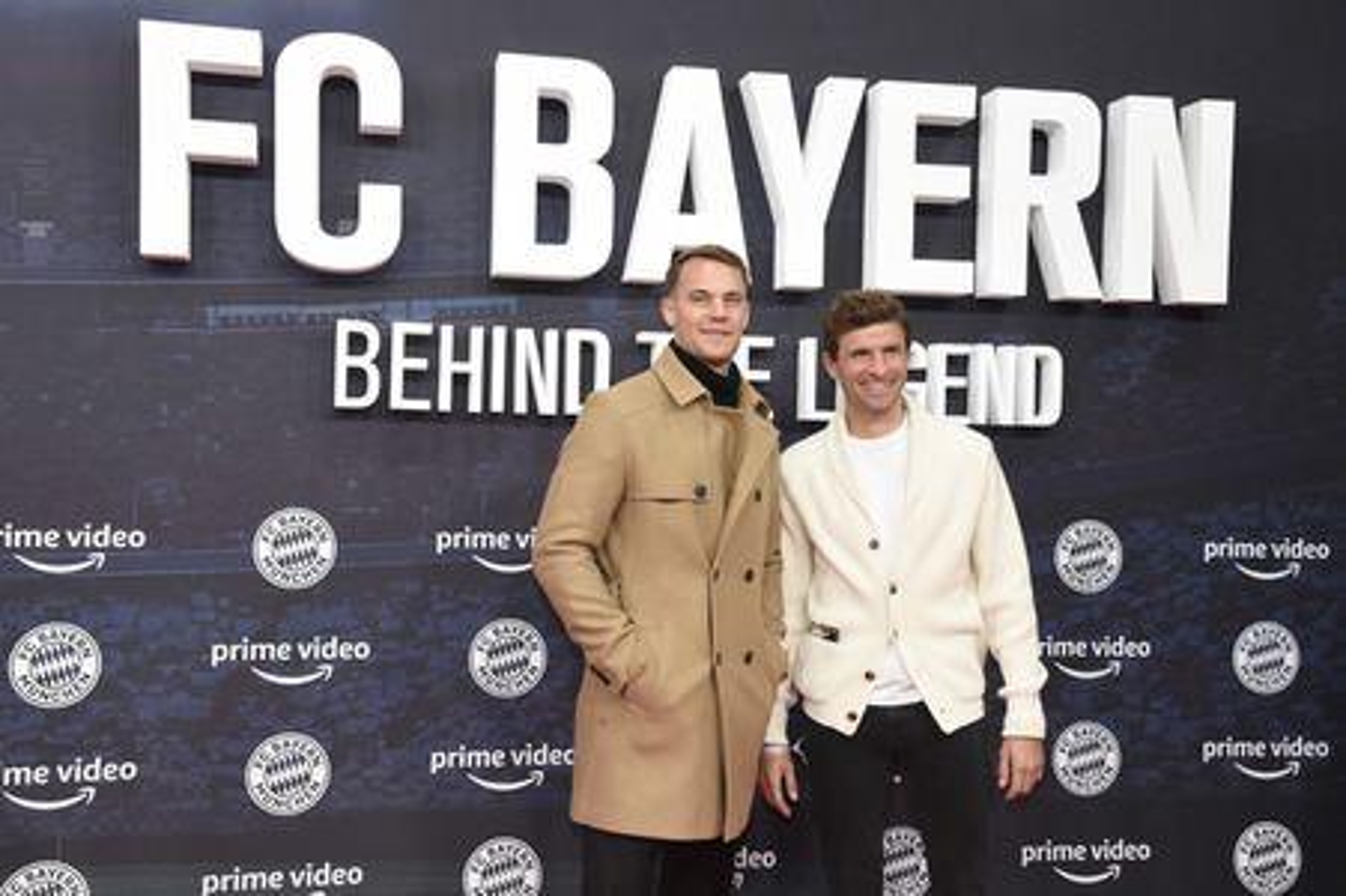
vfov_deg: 30.5
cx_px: 673
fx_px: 1644
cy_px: 448
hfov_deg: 44.5
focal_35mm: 44
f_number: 6.3
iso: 1600
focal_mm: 44
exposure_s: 1/125
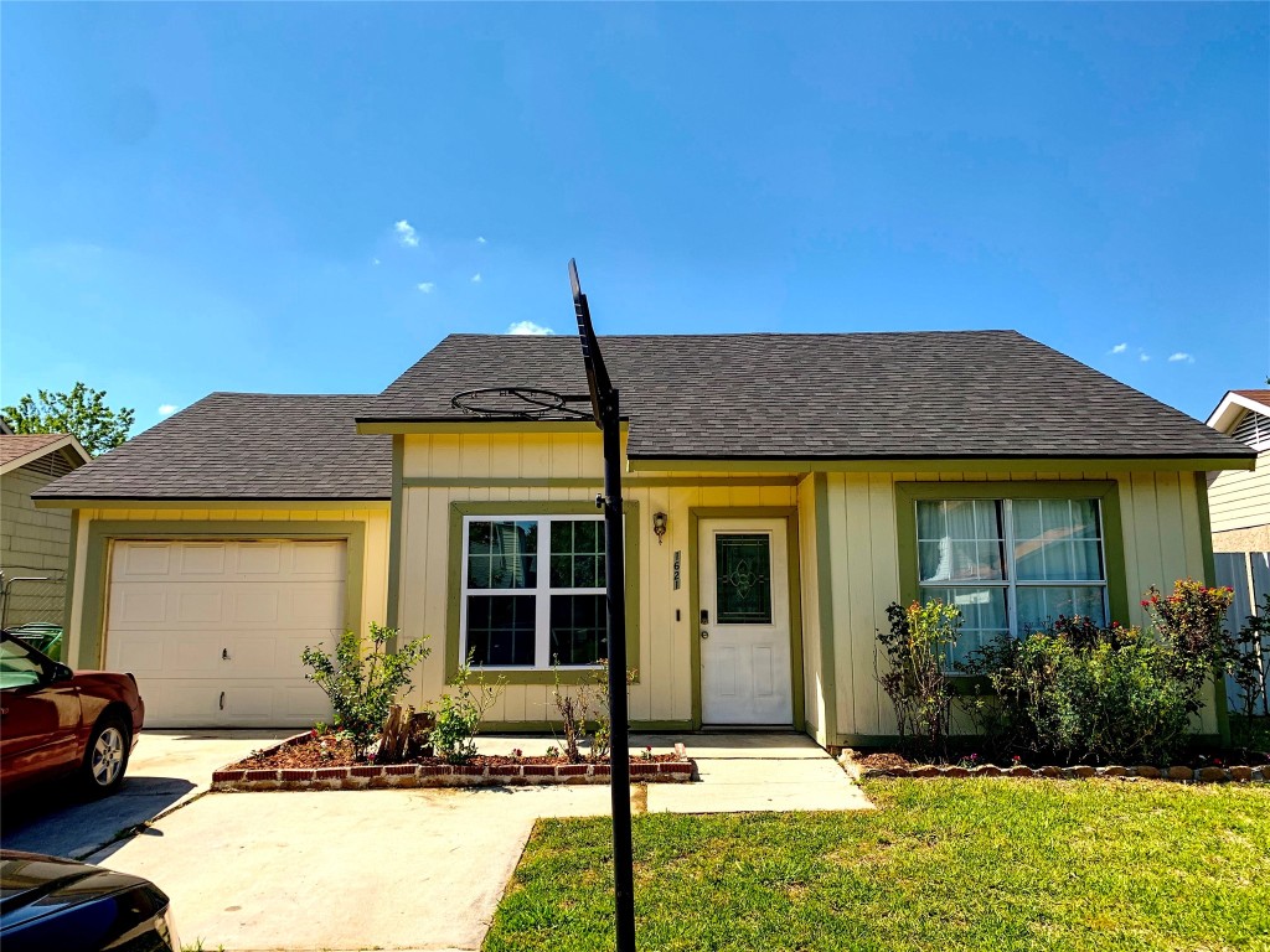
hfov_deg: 67.3
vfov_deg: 53.1
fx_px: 954
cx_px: 635
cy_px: 476
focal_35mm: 26
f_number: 1.8
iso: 25
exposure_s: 1/2200
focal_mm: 4.25
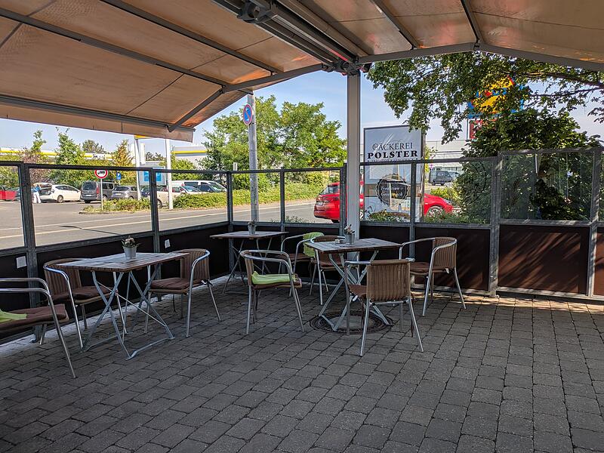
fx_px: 436
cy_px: 226
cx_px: 302
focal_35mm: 25
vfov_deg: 54.9
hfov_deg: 69.4
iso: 52
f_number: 1.89
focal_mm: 5.43
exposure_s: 1/1420
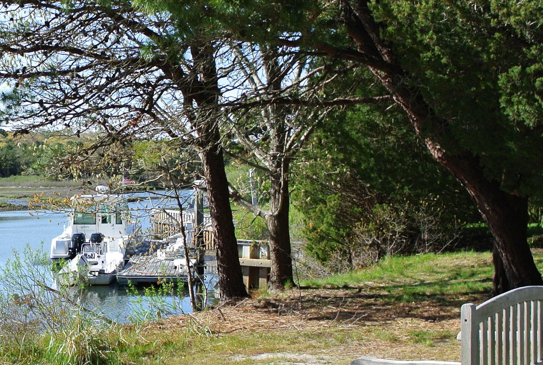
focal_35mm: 62
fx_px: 937
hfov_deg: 30.8
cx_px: 52
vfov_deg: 22.0
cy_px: 236
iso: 100
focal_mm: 10
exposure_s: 1/500
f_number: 4.5
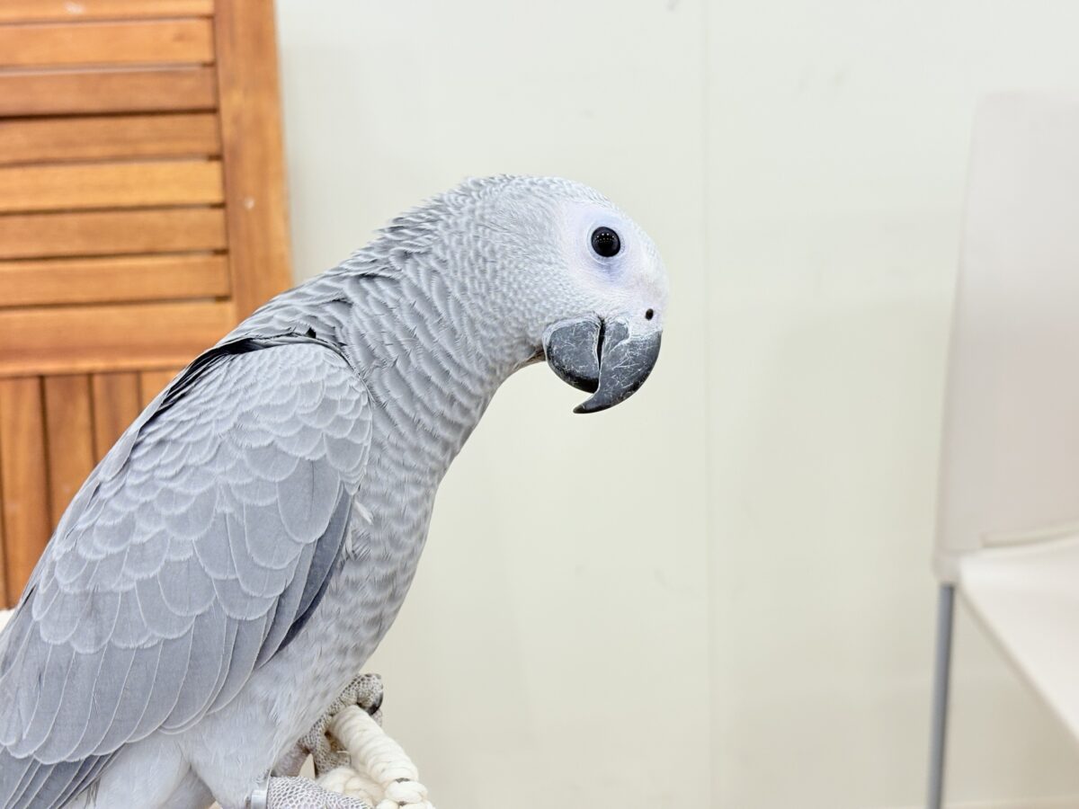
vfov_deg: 28.0
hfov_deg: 36.8
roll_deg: +2.4
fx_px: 1621
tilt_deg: -9.9
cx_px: 540
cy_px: 404
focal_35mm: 52
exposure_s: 1/50
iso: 40
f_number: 1.6
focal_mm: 5.96
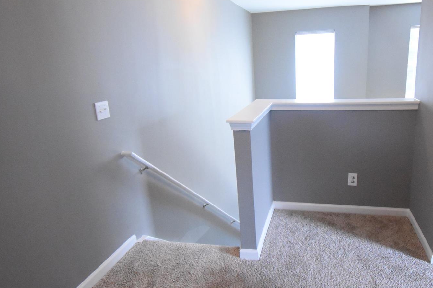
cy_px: 134
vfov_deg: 55.0
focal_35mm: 23
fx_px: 277
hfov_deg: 75.0
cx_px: 267
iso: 7200
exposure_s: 1/125
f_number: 4.5
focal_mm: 10
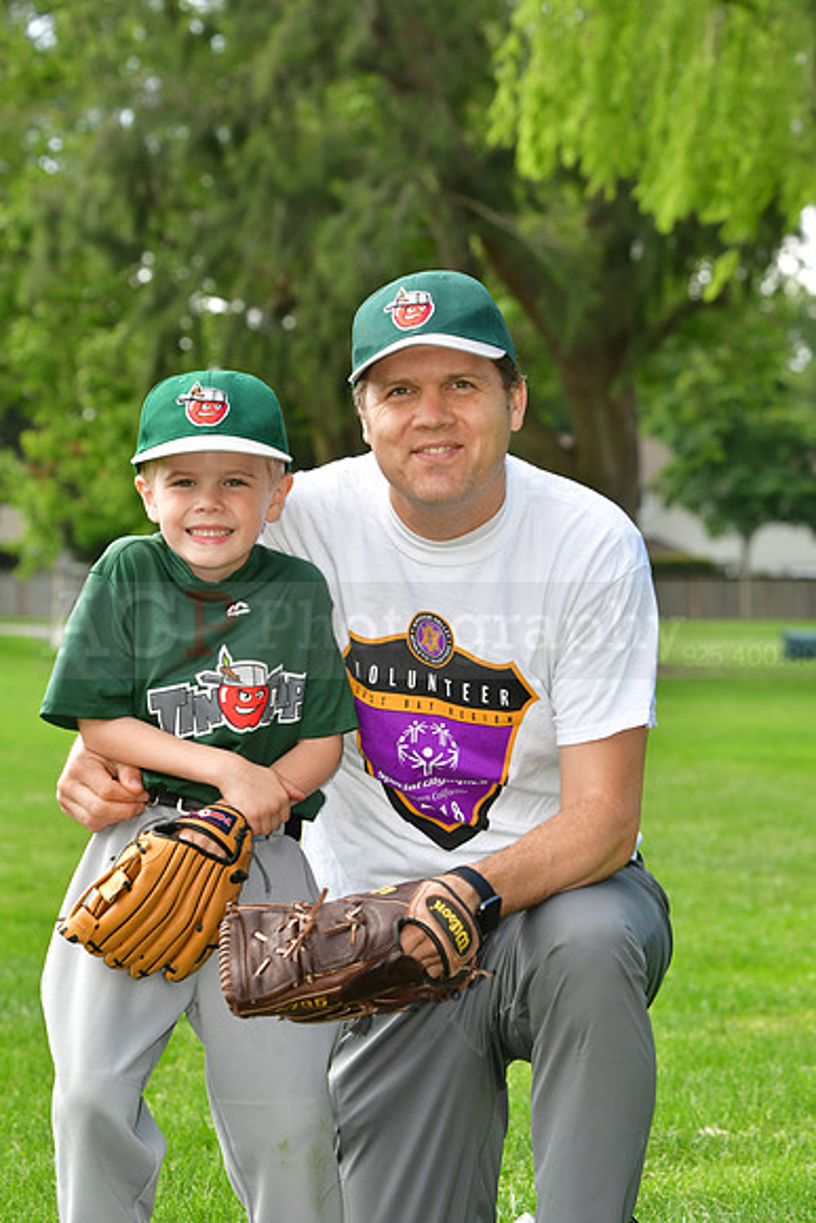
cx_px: 408
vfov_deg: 13.7
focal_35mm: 150
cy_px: 612
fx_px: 5097
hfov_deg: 9.2
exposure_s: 1/640
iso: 500
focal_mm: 100
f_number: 7.1
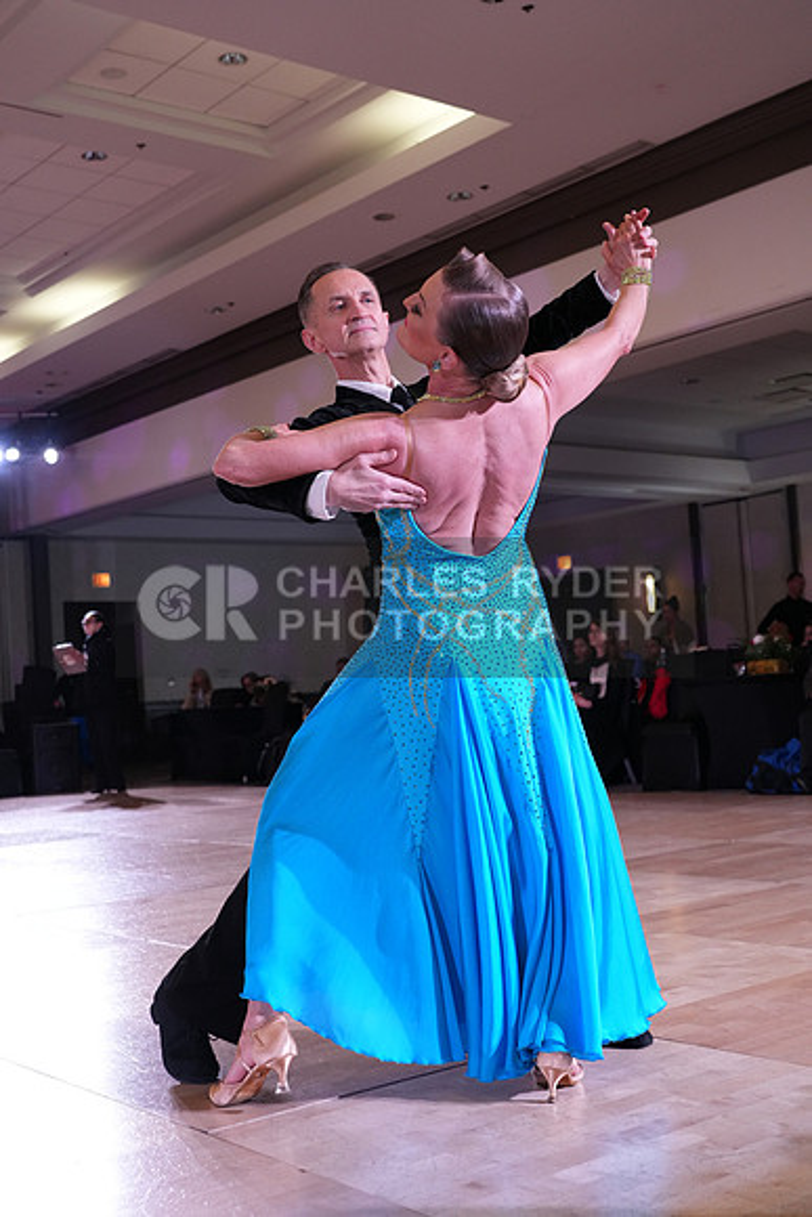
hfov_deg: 33.4
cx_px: 406
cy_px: 608
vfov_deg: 48.4
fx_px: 1352
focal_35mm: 40
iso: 2500
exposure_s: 1/250
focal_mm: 40
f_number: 5
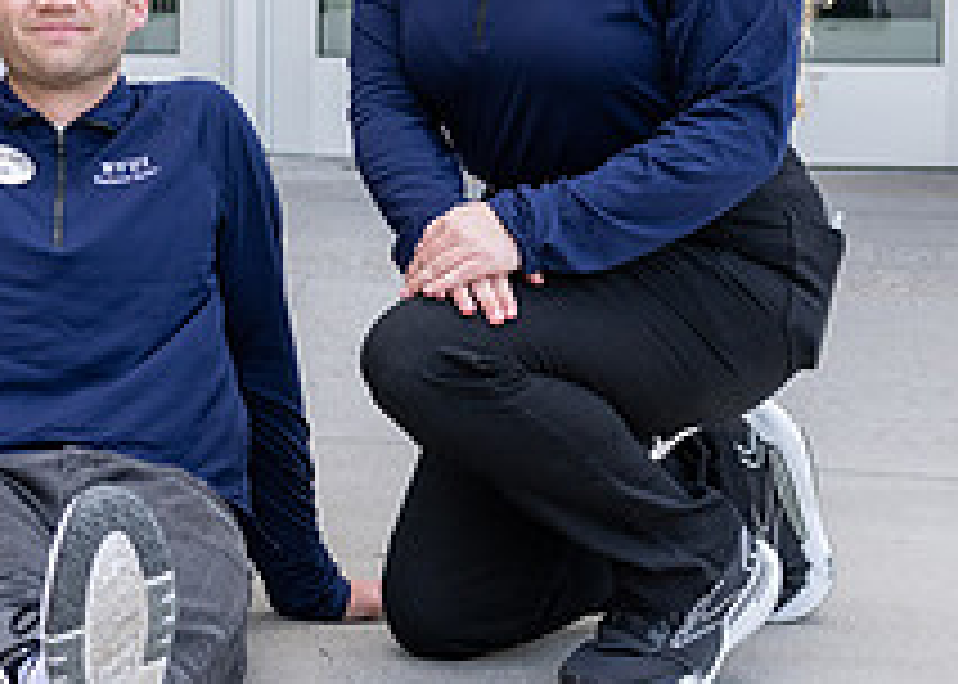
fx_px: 3509
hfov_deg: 15.1
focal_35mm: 129
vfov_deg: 11.1
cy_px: 122
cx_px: -109
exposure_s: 1/400
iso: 320
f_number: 4
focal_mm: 42
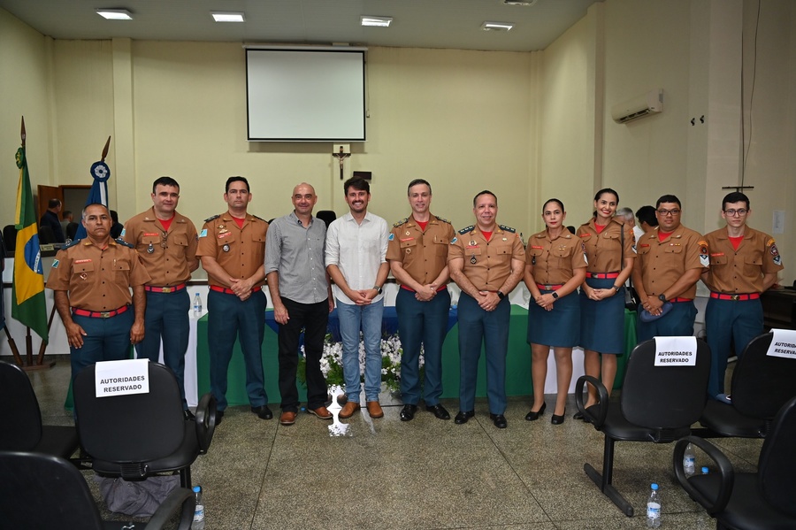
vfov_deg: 47.9
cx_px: 398
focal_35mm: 27
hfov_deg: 67.4
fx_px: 597
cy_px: 265
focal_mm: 27
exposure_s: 1/200
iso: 1250
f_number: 2.8
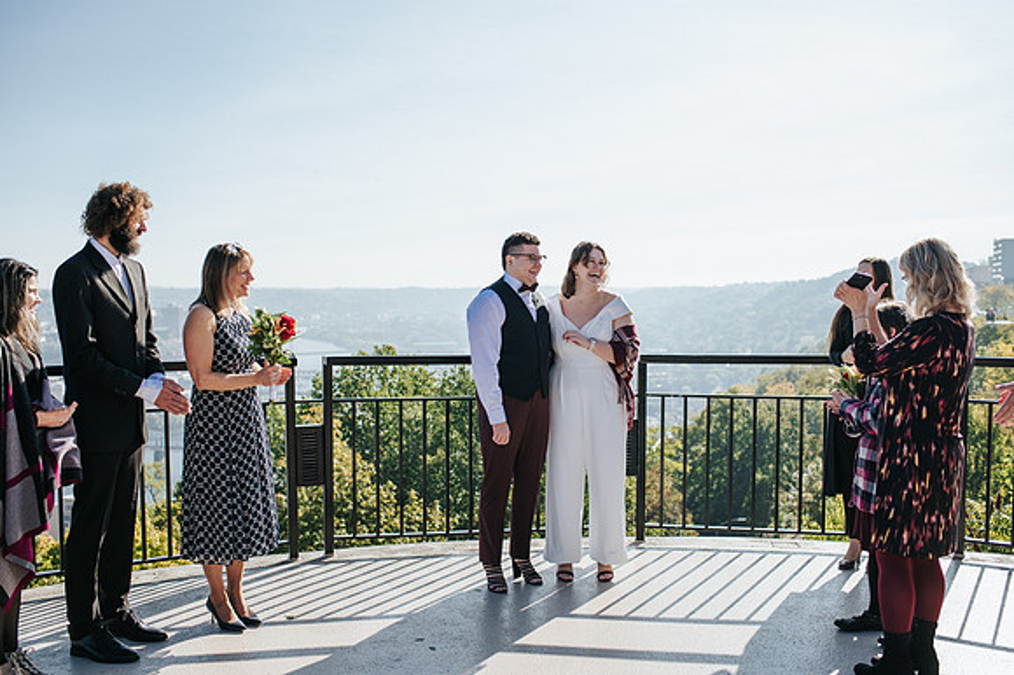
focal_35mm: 36
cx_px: 507
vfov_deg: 37.1
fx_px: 1007
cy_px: 338
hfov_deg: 53.5
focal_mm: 35
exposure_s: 1/1000
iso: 100
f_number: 3.2
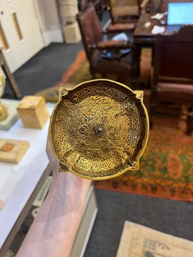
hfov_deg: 53.1
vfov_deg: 67.3
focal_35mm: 26
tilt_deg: -41.9
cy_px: 128
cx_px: 96
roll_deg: +6.3
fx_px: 193
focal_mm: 5.1
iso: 160
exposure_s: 1/50
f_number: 1.6
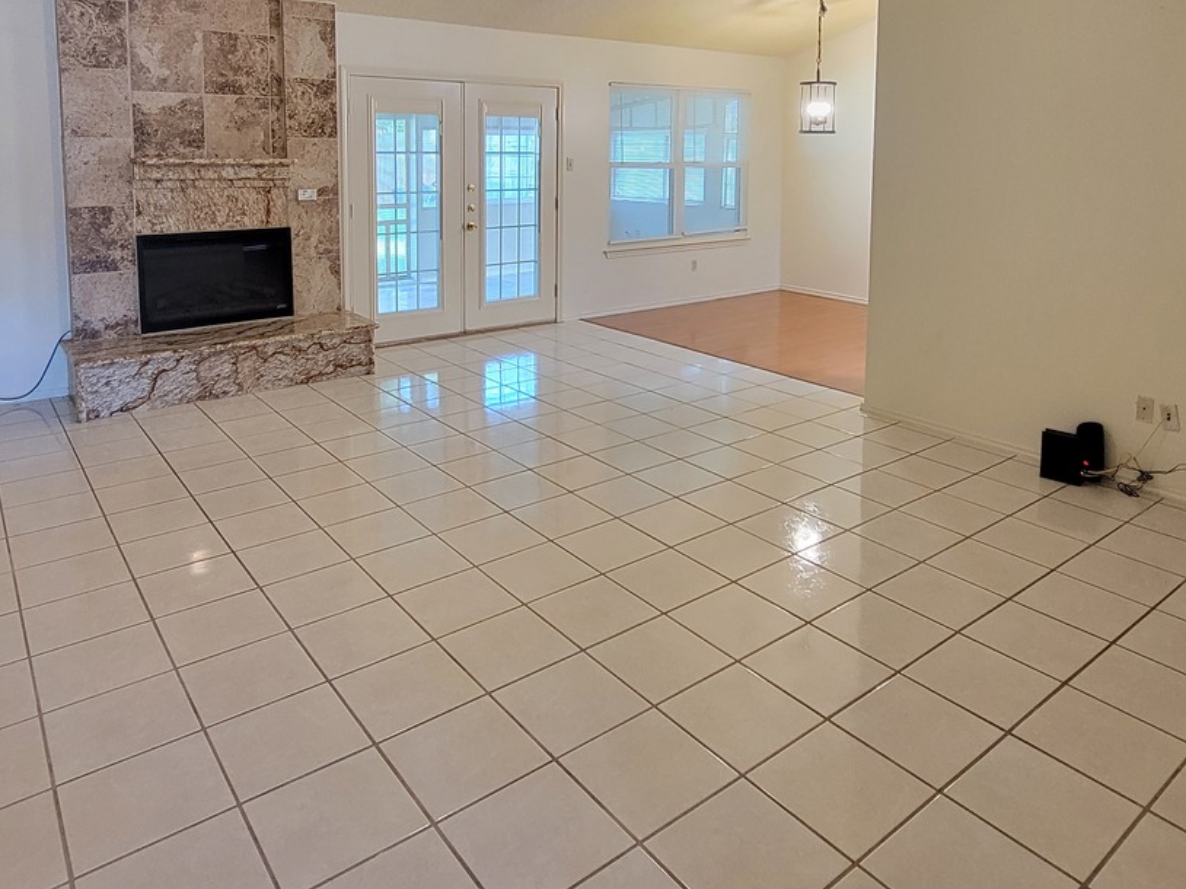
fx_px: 788
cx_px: 625
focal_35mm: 23
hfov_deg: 73.9
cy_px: 201
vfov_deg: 55.4
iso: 640
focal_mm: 2.2
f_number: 2.2
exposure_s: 1/30
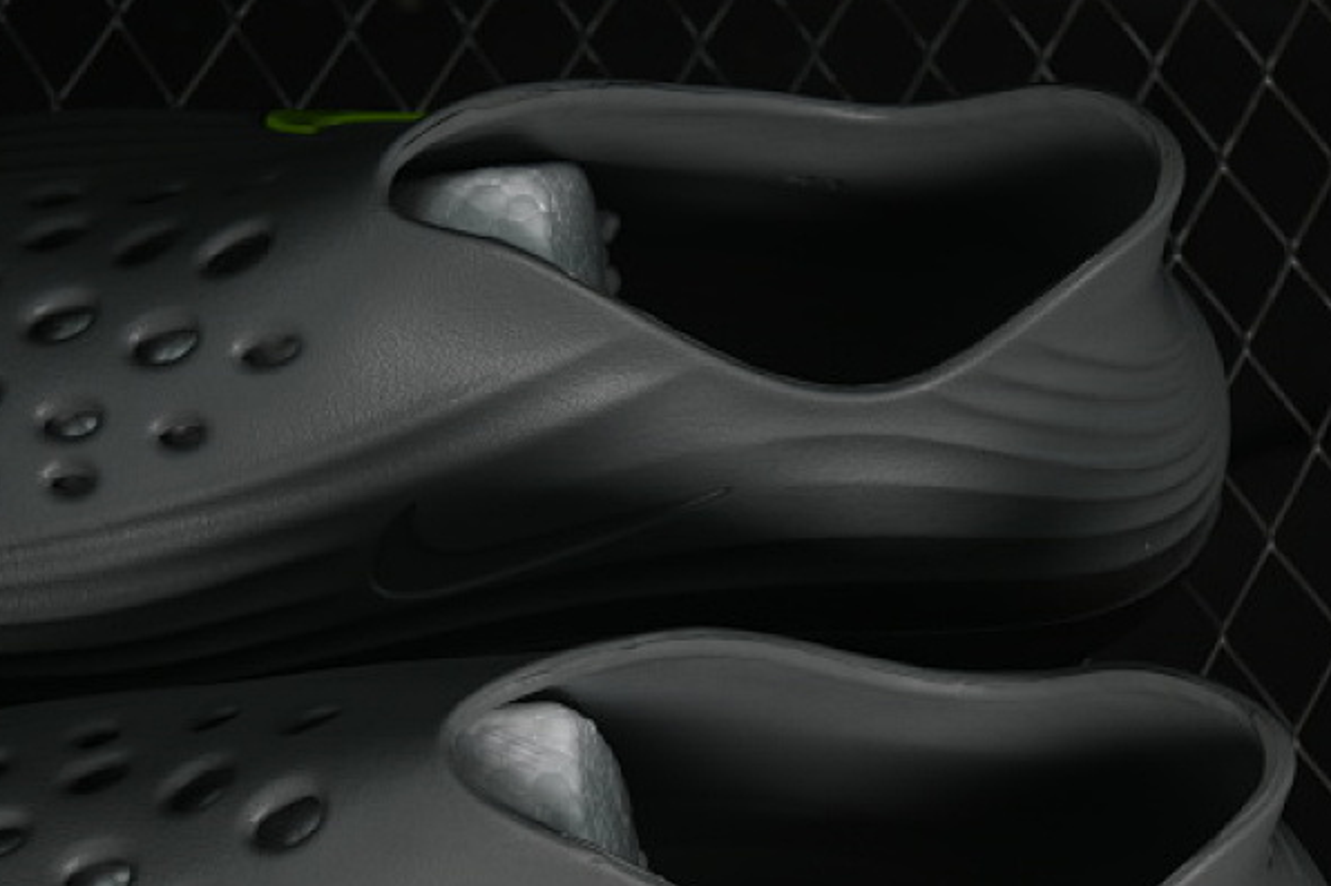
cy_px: 714
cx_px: 440
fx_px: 5027
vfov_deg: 10.1
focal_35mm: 136
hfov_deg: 15.1
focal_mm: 50
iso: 160
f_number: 6.3
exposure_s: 1/50
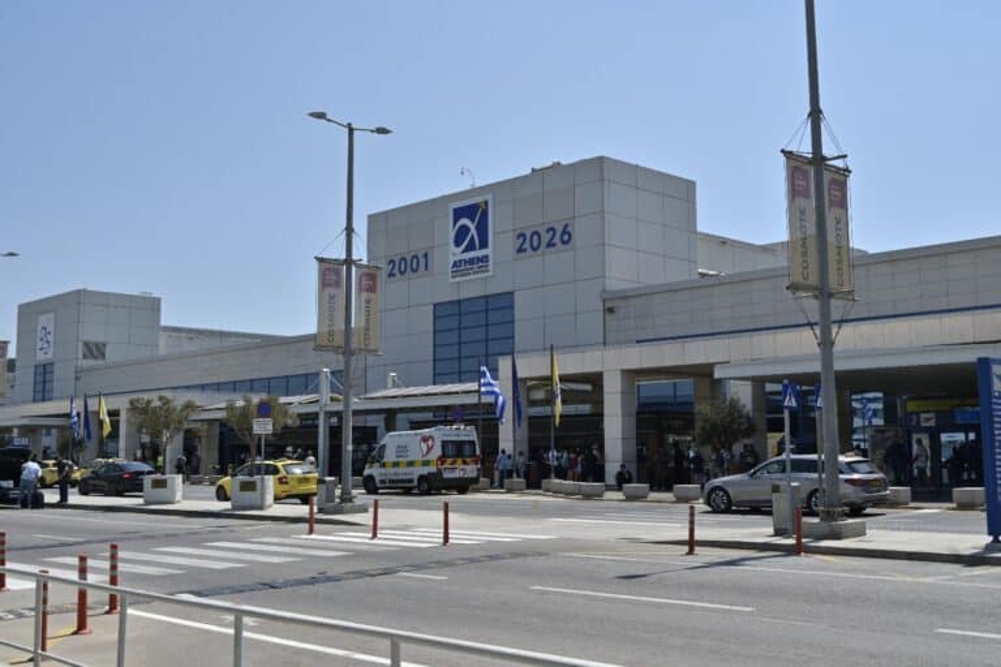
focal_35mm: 41
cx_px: 500
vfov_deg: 32.6
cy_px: 334
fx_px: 1140
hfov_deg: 47.4
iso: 320
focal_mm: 41
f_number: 11
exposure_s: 1/800
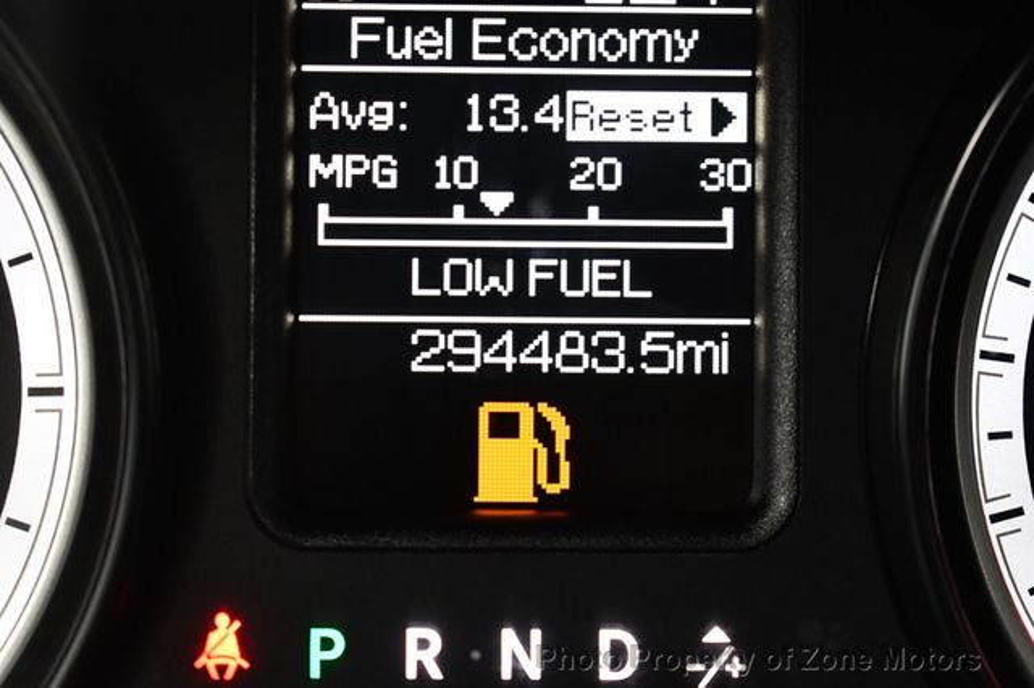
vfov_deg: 16.6
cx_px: 517
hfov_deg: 24.8
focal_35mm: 82
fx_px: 2354
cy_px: 344
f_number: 5.6
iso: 3600
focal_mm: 55
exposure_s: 1/60
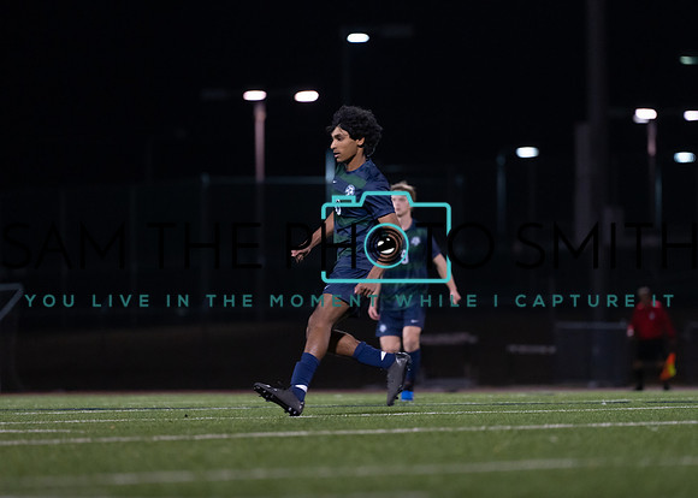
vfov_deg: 5.7
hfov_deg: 8.0
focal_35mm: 251
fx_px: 4978
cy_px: 253
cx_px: 391
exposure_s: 1/1000
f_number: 2.8
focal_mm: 200
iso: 2500
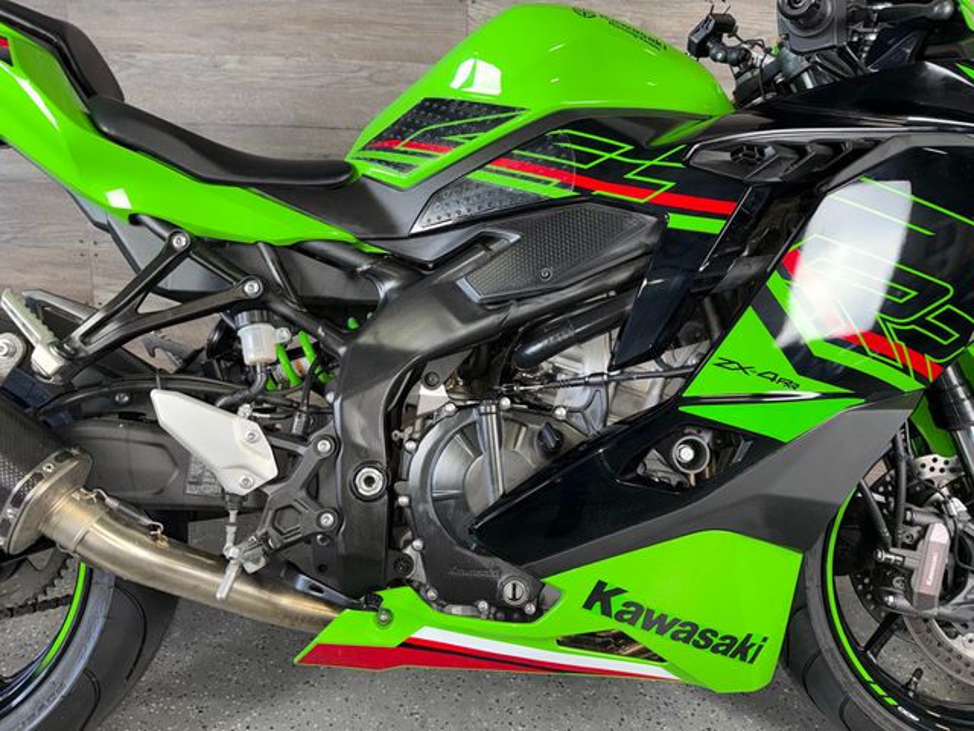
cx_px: 487
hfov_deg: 71.6
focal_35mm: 24
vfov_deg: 56.8
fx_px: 675
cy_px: 366
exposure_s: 1/24
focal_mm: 6.76
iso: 80
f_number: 1.78
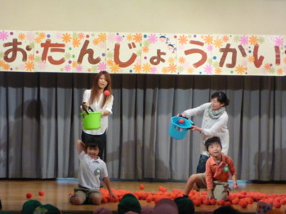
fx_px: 875
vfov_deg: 13.9
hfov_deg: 18.6
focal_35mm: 106
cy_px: 107
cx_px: 143
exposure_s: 1/60
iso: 1600
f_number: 5.7
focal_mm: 17.4
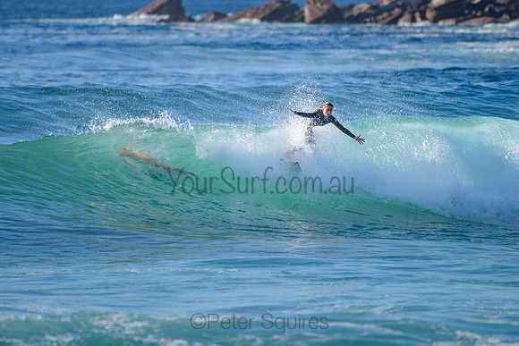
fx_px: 8844
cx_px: 269
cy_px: 138
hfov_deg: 3.4
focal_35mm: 613
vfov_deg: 2.2
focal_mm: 500
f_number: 5.6
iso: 560
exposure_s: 1/2000
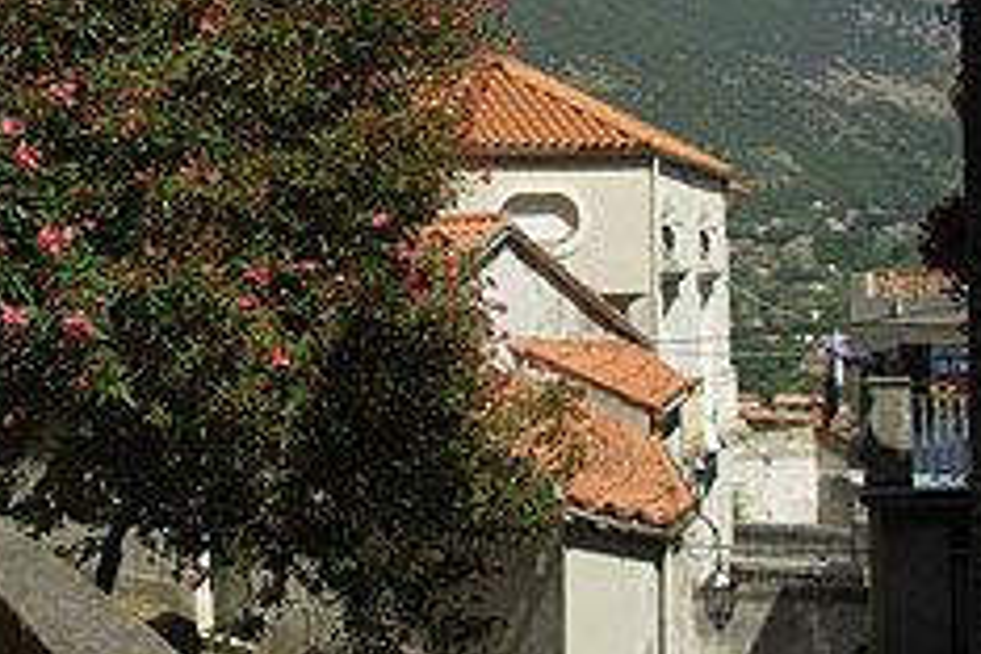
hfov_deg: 26.5
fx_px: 2071
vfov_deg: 17.6
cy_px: 25
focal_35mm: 76
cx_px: 310
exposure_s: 1/575
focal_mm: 6.3
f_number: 4.9
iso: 50
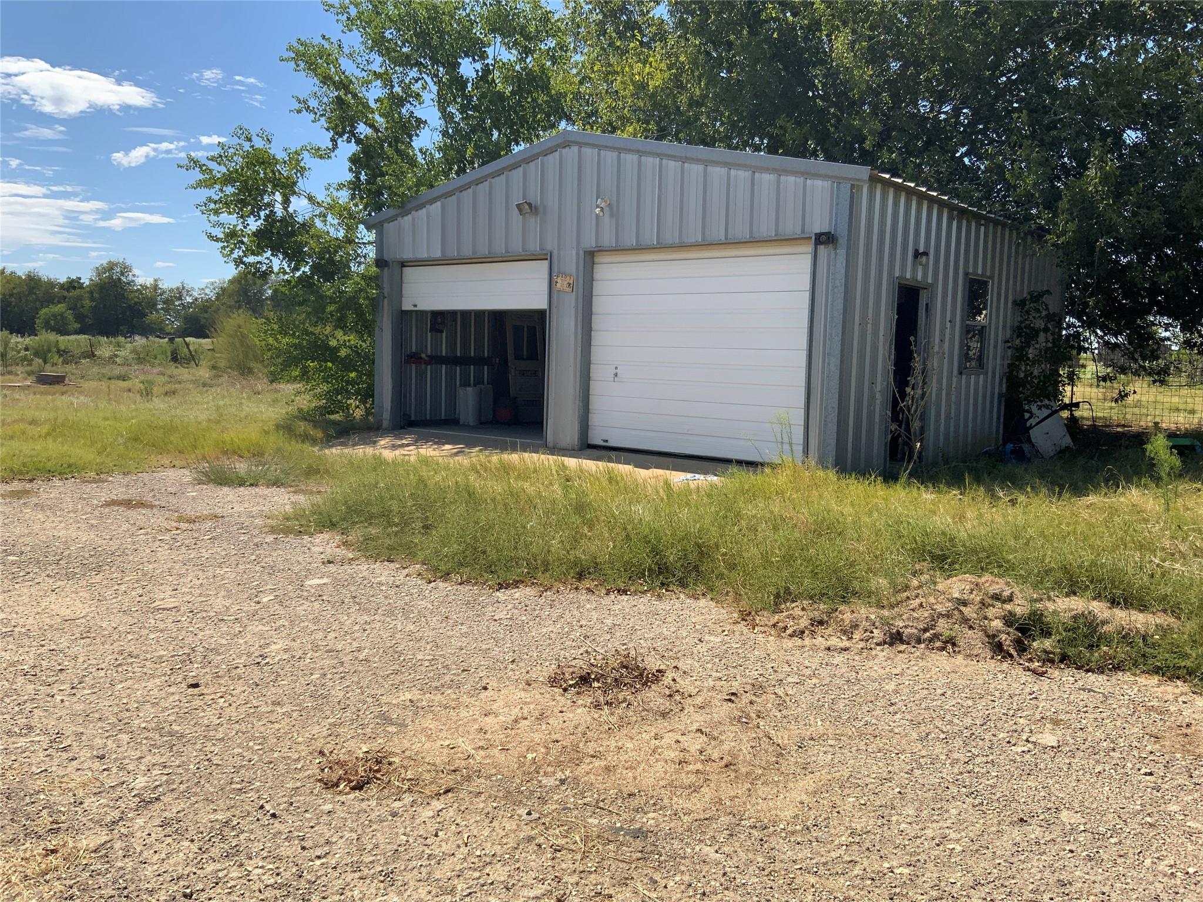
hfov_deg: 61.7
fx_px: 1008
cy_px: 451
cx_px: 602
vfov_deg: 48.2
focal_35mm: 29
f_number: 1.8
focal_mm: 3
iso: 16
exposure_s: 1/2058
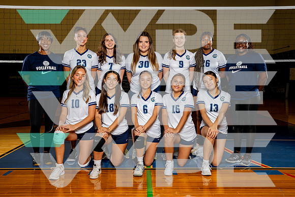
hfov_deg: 53.9
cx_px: 147
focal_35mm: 35
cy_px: 97
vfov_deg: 37.5
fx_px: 290
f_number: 8
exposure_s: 1/250
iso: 1250
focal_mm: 34
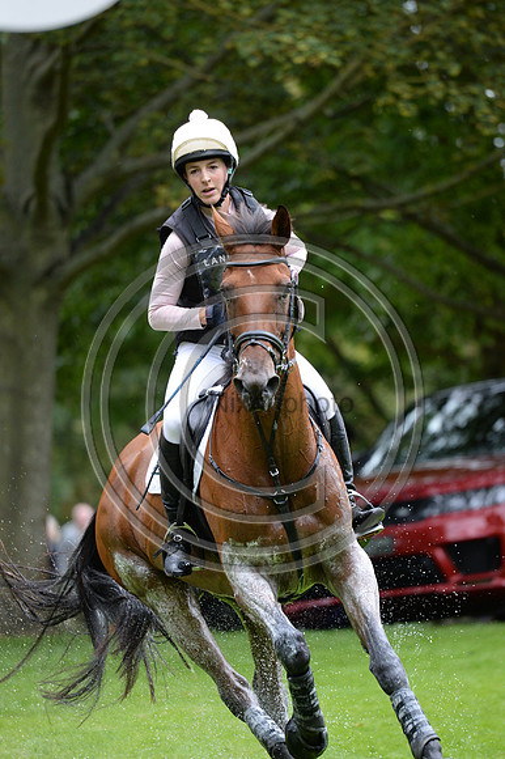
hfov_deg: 3.4
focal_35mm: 400
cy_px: 380
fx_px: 8426
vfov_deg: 5.2
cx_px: 252
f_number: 5.6
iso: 2000
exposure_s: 1/1000
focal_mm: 400
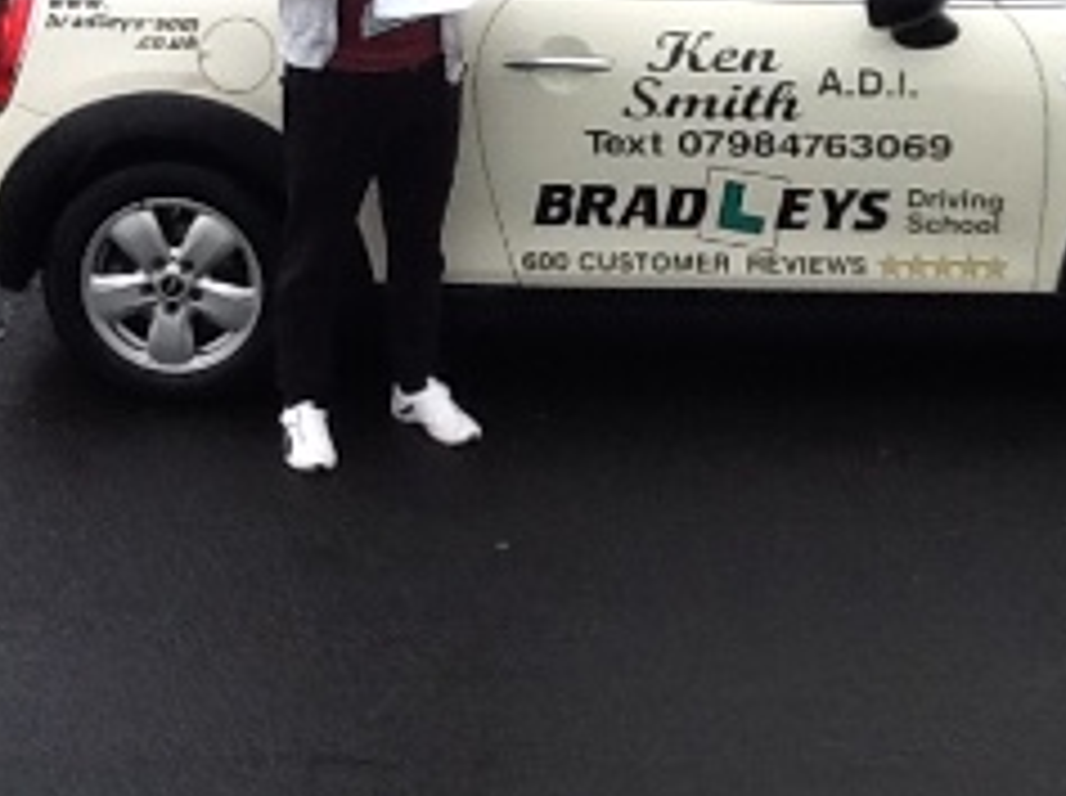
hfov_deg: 21.0
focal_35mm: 93
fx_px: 2860
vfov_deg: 15.7
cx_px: 711
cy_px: 160
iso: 40
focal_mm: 2.03
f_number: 2.4
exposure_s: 1/371
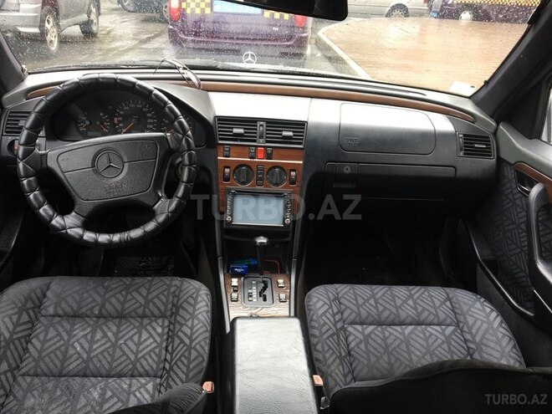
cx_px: 276
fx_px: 462
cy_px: 207
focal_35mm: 29
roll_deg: -3.6
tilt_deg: -28.5
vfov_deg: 48.2
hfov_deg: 61.7
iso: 25
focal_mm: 4.15
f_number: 2.2
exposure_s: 1/50
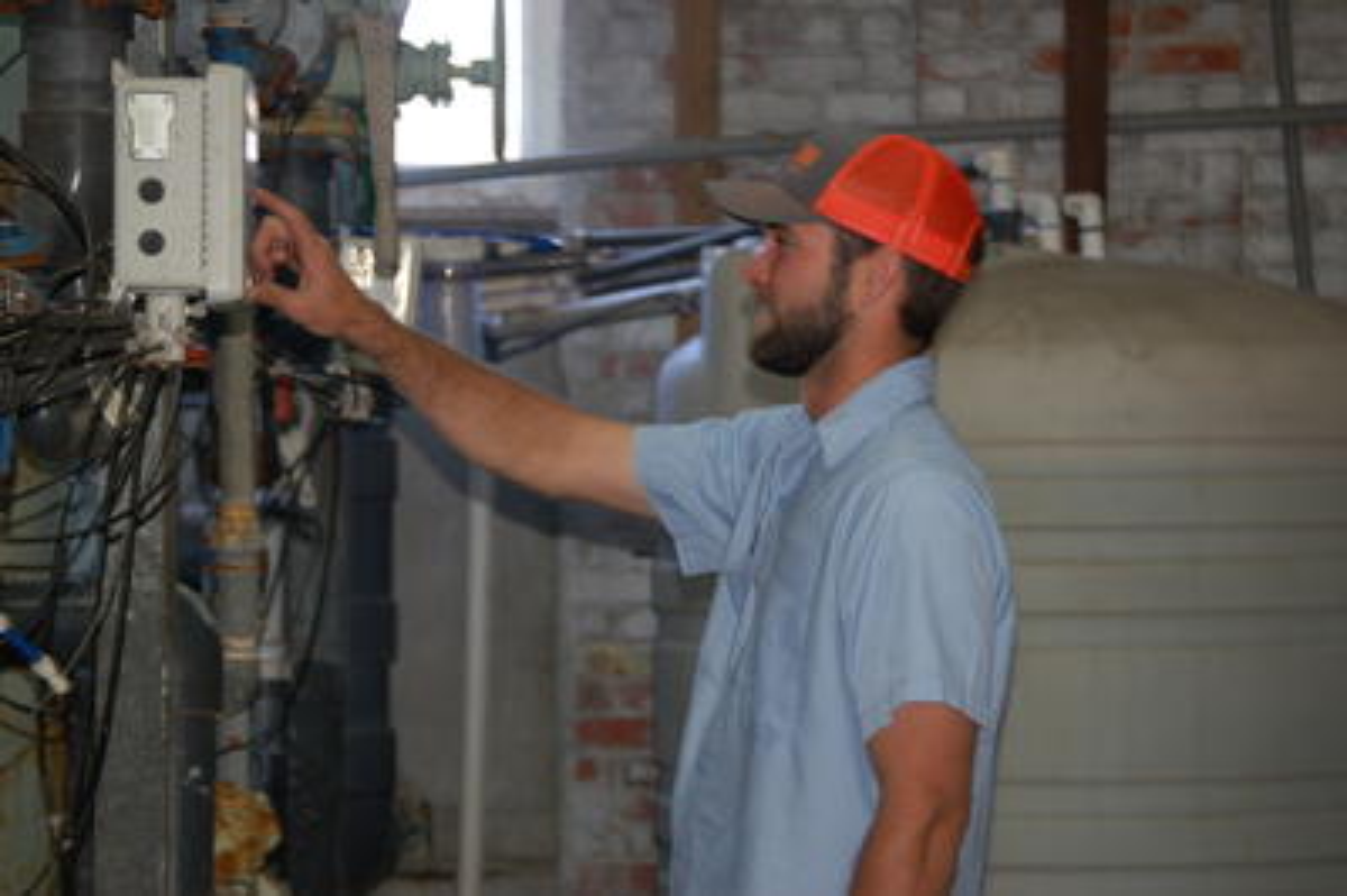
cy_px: 448
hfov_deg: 19.5
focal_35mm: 105
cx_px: 674
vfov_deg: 13.0
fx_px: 3925
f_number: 4.5
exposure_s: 1/60
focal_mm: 70
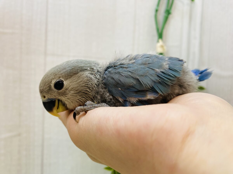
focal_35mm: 25
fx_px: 168
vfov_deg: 54.9
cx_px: 116
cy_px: 87
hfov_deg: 69.4
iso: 64
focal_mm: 4.25
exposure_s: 1/100
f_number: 1.8
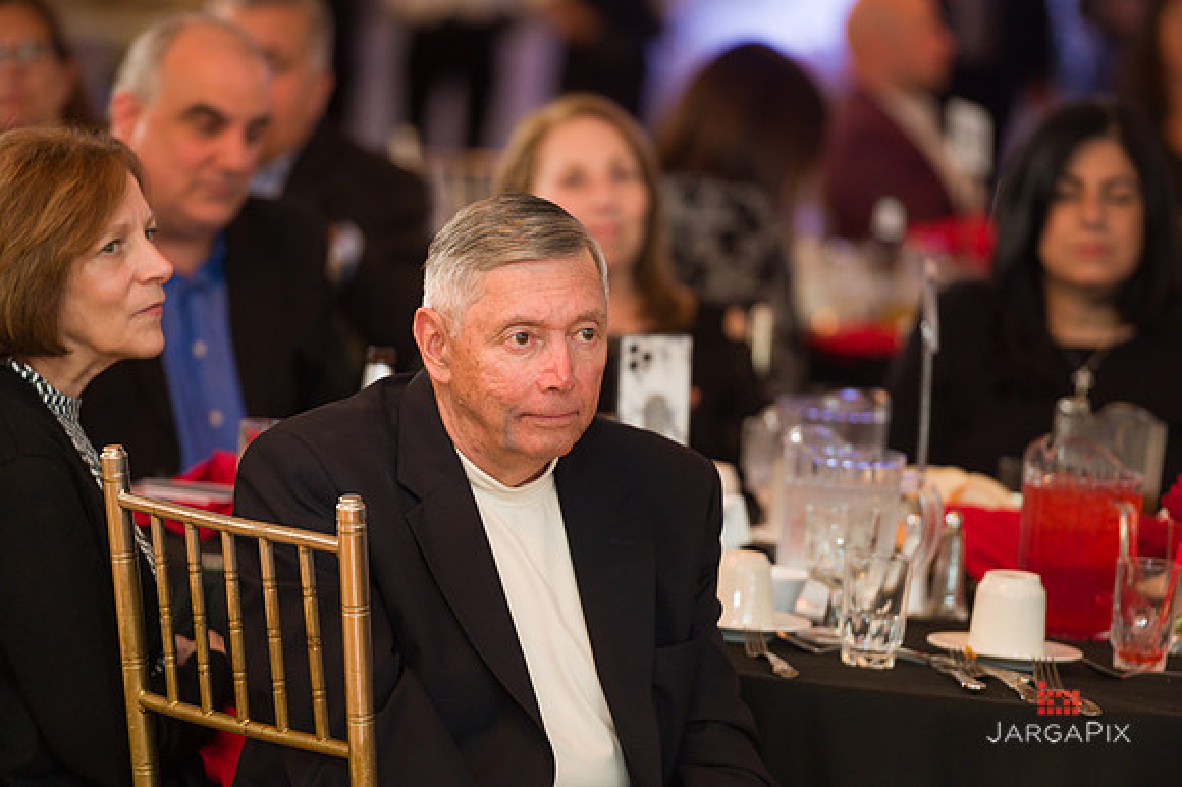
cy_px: 394
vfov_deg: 6.9
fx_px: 6563
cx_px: 591
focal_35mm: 200
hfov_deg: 10.3
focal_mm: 200
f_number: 3.2
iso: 1600
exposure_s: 1/125
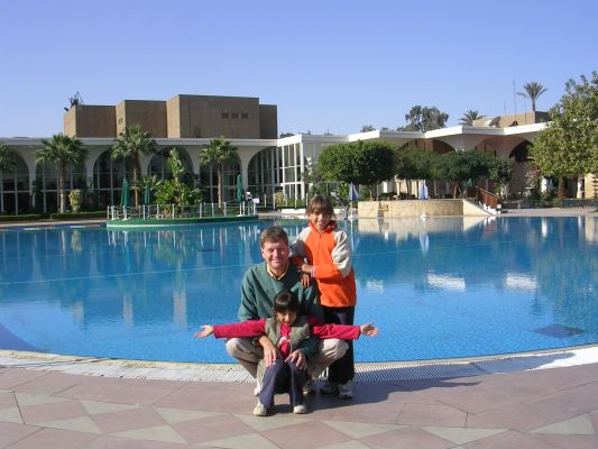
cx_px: 299
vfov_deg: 37.7
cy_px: 224
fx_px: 657
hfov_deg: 49.0
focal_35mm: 38
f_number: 5.6
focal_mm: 5.8
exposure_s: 1/360
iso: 50
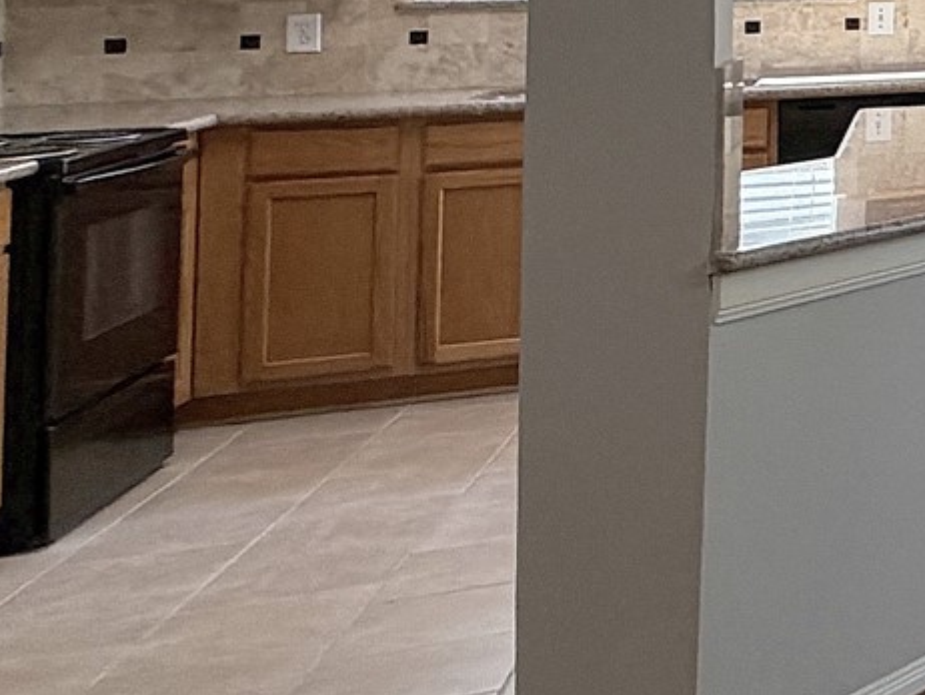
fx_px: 1658
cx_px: 1970
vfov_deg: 22.0
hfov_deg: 17.7
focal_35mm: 62
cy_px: -132
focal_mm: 2.22
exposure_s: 1/120
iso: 125
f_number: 2.2
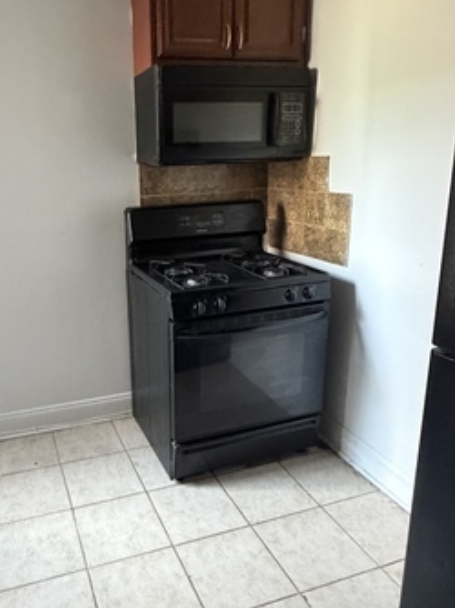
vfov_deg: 63.5
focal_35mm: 28
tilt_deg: -13.4
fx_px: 491
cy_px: 294
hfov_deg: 48.7
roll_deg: +2.0
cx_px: 144
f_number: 2.2
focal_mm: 2.22
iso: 800
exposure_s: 1/60
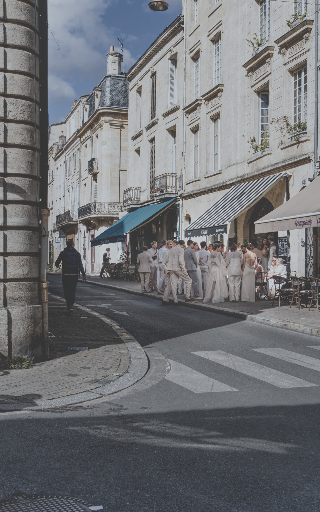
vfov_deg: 45.3
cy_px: 256
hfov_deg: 29.2
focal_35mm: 44
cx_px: 168
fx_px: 614
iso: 100
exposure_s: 1/200
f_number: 9
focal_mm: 43
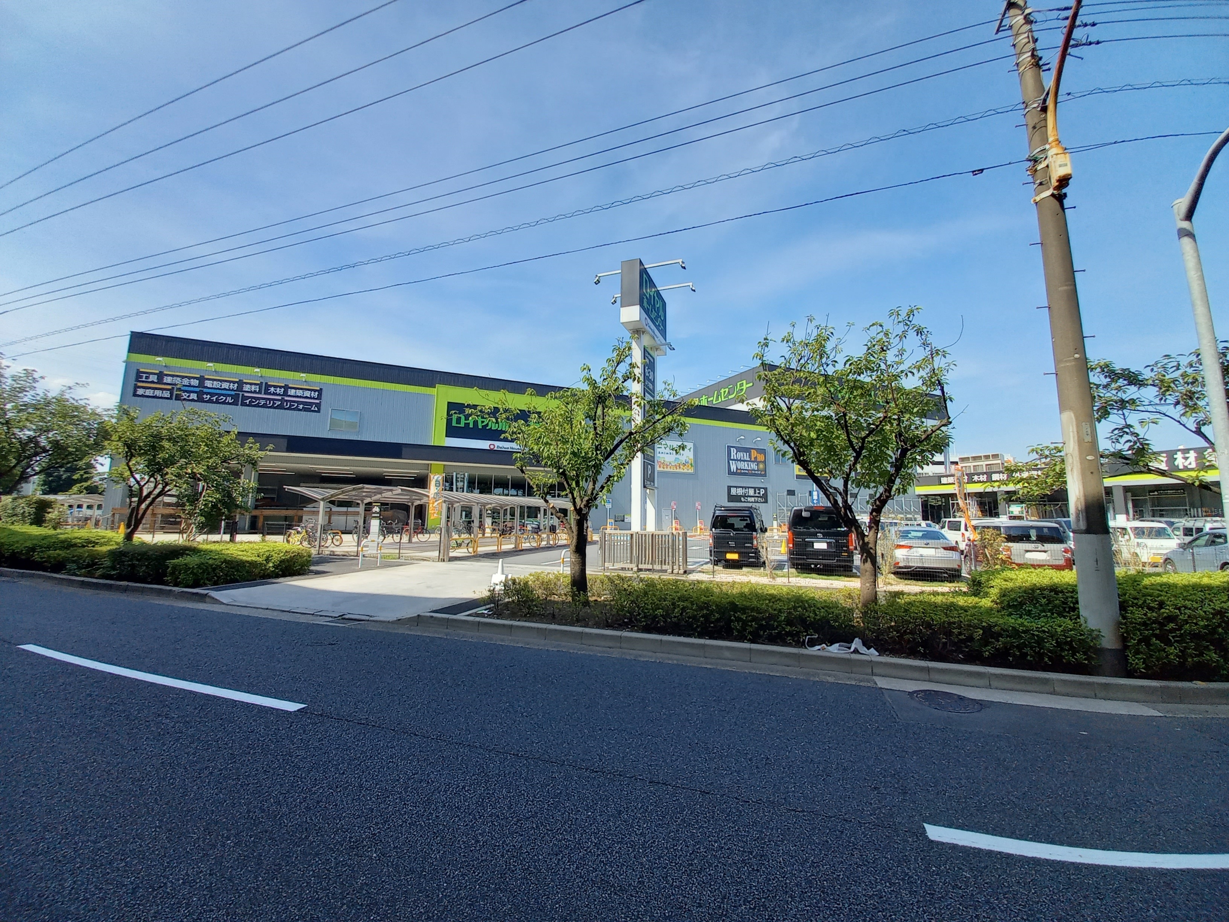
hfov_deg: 106.2
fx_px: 462
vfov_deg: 89.9
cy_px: 461
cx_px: 614
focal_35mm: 13
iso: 50
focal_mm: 1.42
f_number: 2.2
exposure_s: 1/711
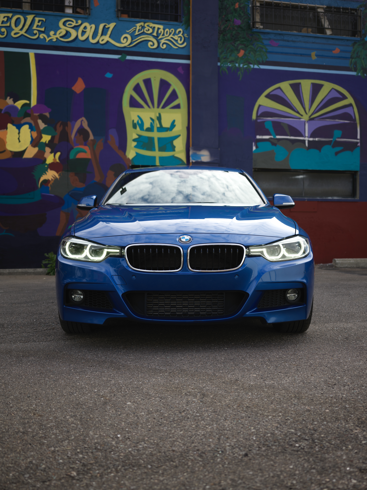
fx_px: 495
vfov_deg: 52.6
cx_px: 184
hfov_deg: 40.7
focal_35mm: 35
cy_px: 245
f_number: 4
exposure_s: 1/400
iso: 100
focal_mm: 45
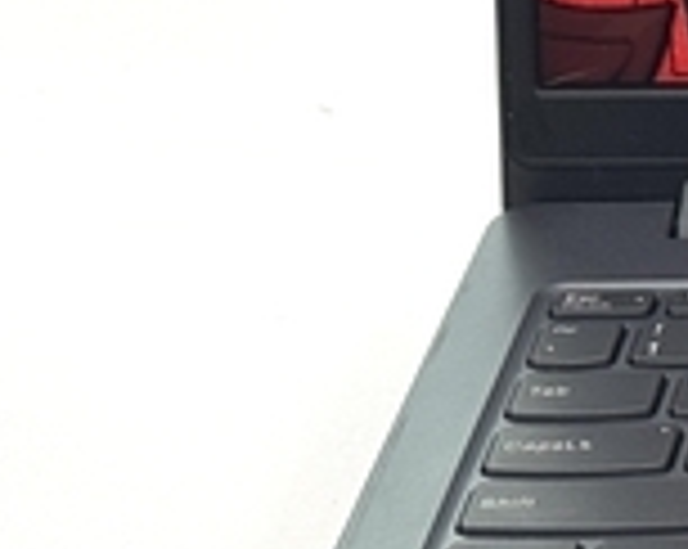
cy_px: -76
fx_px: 4982
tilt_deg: -21.2
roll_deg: +1.2
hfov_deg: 7.5
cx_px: 1556
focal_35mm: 245
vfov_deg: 6.3
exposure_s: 1/100
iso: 64
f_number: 1.78
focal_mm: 6.76
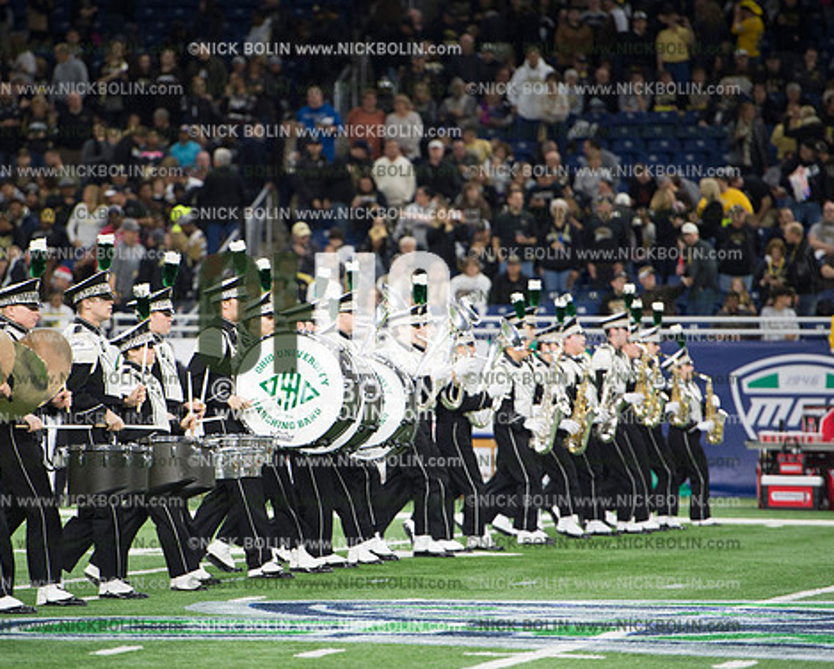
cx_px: 324
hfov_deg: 8.5
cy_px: 336
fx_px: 5583
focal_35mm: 226
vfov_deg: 6.9
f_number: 3.5
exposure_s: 1/1000
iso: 2500
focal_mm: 195
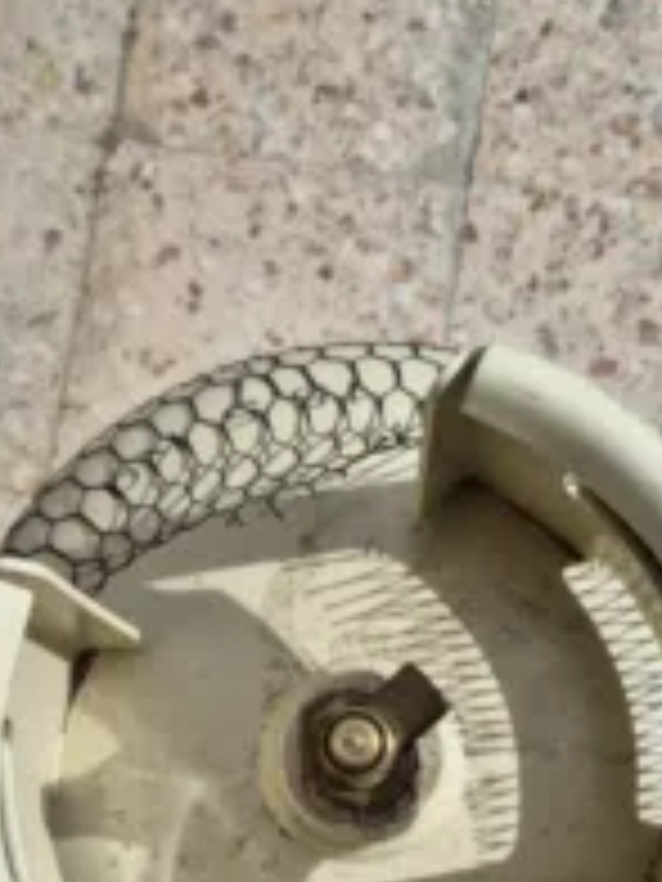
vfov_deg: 39.7
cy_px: 626
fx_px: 1198
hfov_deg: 30.8
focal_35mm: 47
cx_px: 396
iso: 25
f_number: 1.8
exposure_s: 1/2784
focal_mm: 5.4
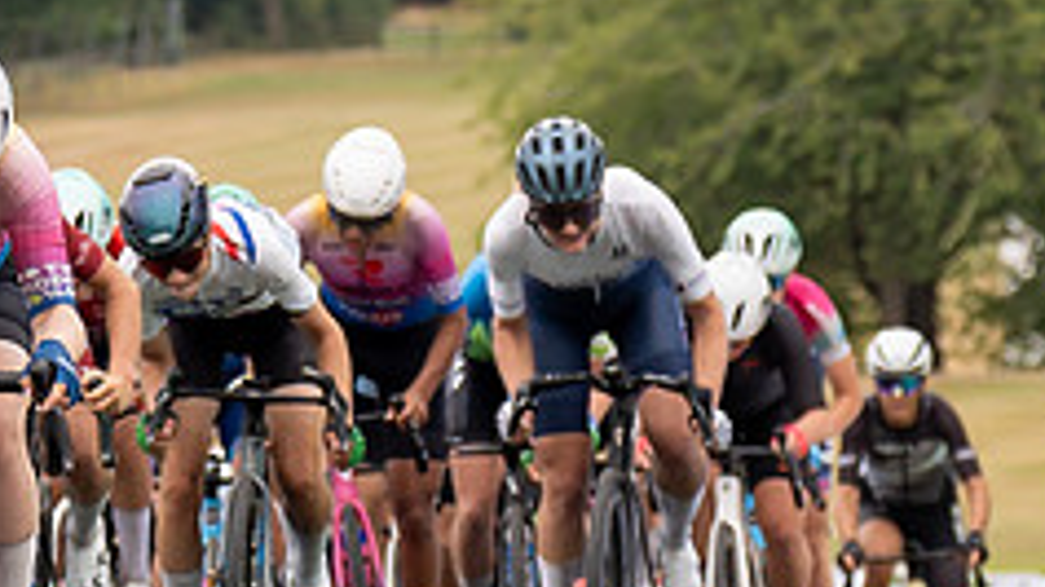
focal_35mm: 629
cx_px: -51
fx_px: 17419
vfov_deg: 1.9
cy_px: -308
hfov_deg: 3.4
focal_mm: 91
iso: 250
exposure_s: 1/1000
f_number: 3.5
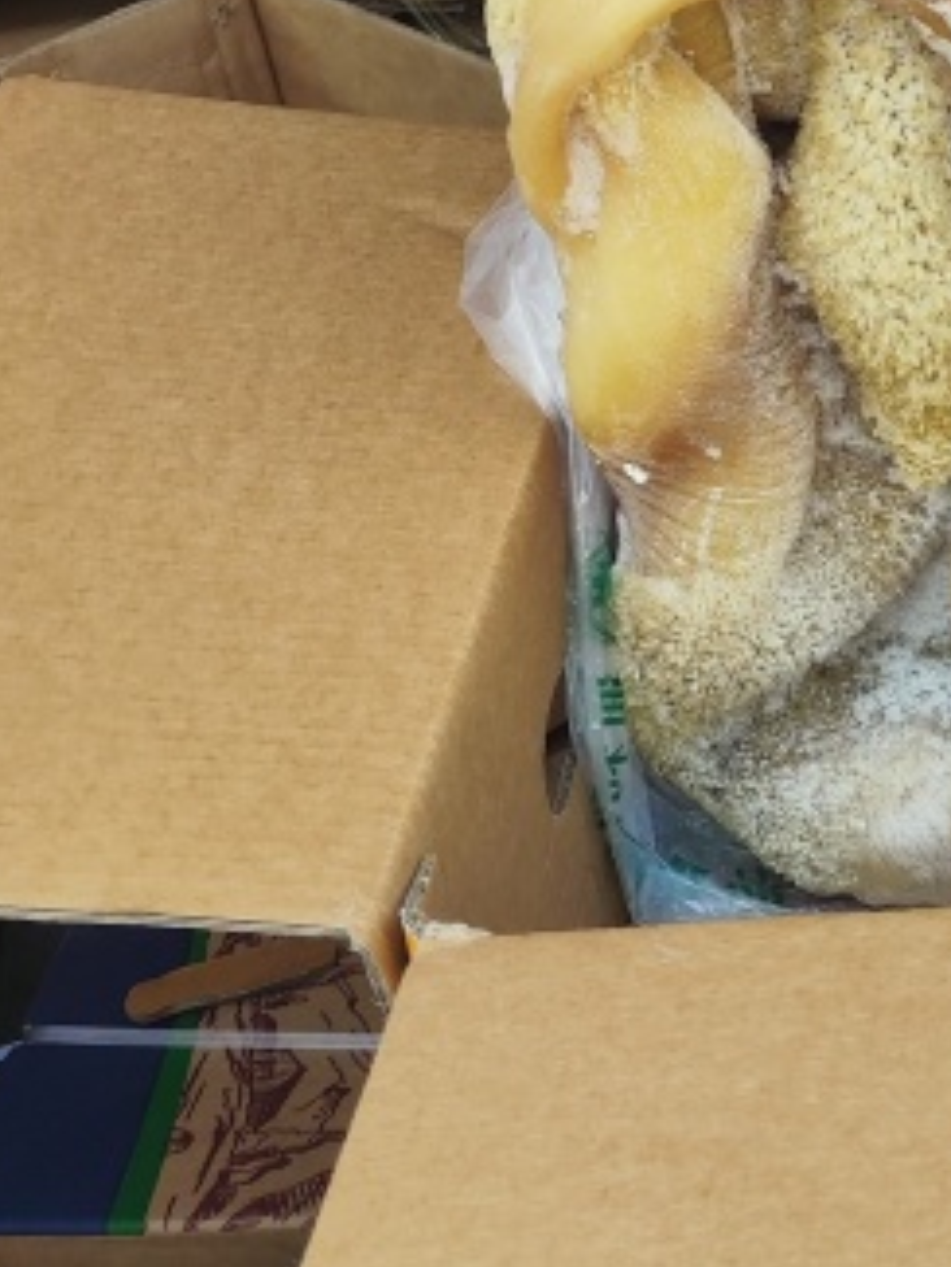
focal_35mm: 82
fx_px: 3002
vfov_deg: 23.6
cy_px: 318
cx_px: 1446
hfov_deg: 16.4
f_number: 1.79
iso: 50
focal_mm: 4.71
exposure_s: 1/245
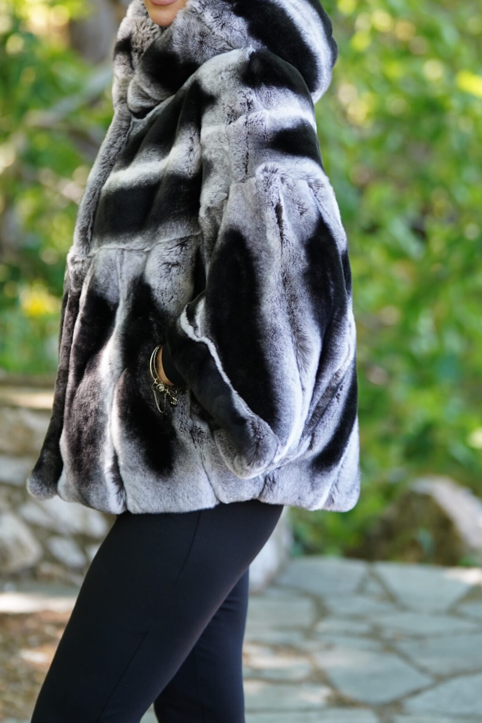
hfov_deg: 10.4
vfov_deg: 15.5
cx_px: 220
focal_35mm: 132
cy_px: 176
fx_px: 2651
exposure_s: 1/320
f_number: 2.8
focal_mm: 83
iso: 640
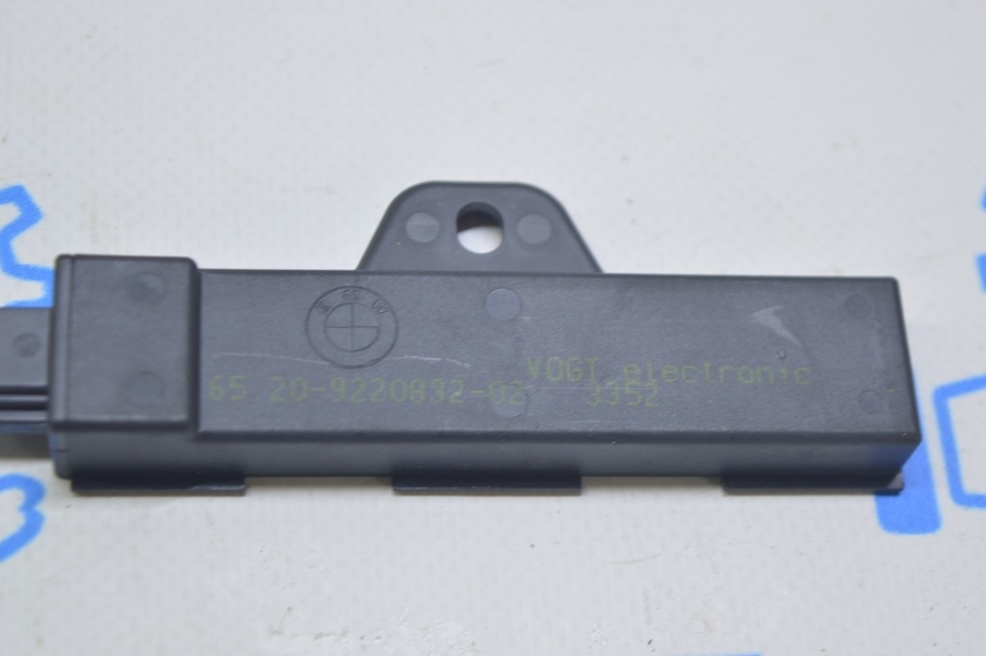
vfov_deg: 16.5
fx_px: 2258
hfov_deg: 24.6
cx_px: 493
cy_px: 328
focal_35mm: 82
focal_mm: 55
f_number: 5.6
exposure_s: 1/20
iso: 400
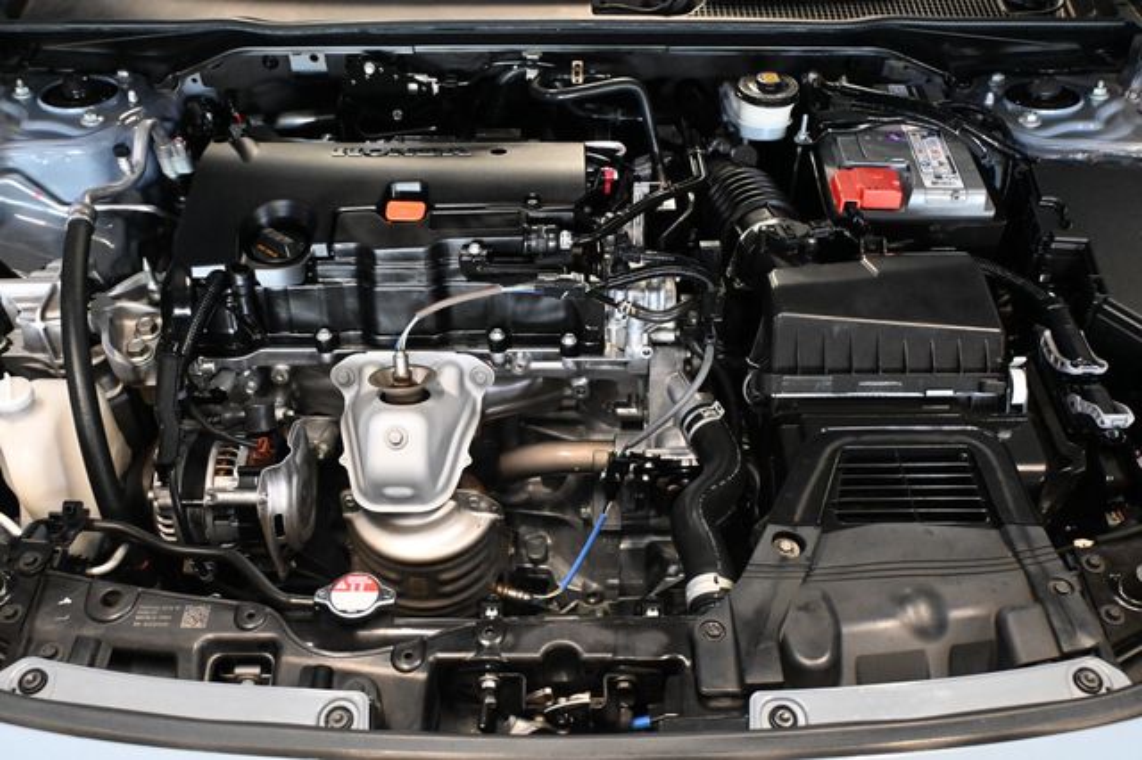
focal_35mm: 33
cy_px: 380
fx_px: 1046
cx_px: 571
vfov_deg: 39.9
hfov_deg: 57.2
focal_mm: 22
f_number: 4
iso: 5600
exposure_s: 1/60
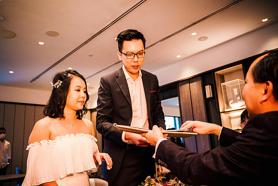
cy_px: 93
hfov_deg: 61.6
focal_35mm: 30
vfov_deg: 43.4
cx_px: 139
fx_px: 233
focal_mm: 14
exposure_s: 1/125
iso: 800
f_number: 2
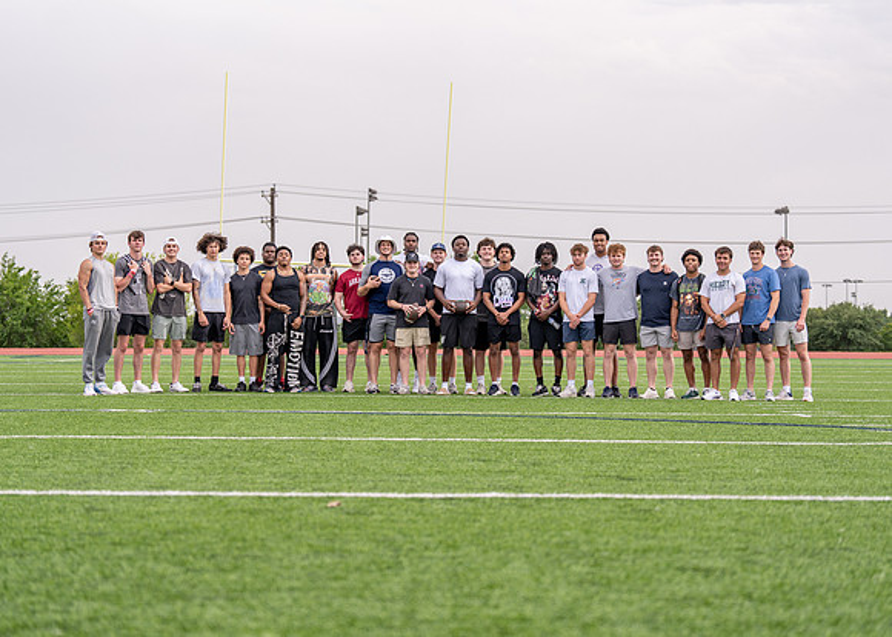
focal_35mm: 75
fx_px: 1890
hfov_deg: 26.5
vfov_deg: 19.1
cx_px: 446
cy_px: 318
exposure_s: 1/640
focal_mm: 70
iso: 100
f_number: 2.8
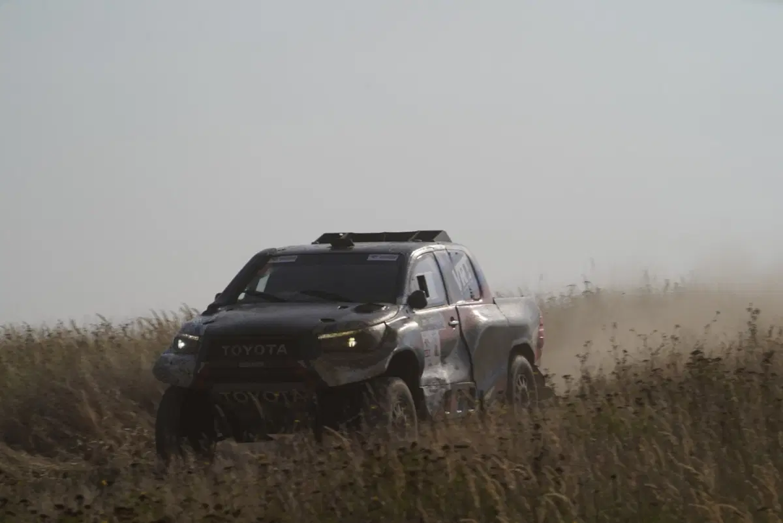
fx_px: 3482
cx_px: 392
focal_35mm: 160
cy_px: 262
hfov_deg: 12.8
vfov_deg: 8.6
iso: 100
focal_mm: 160
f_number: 9
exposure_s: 1/500
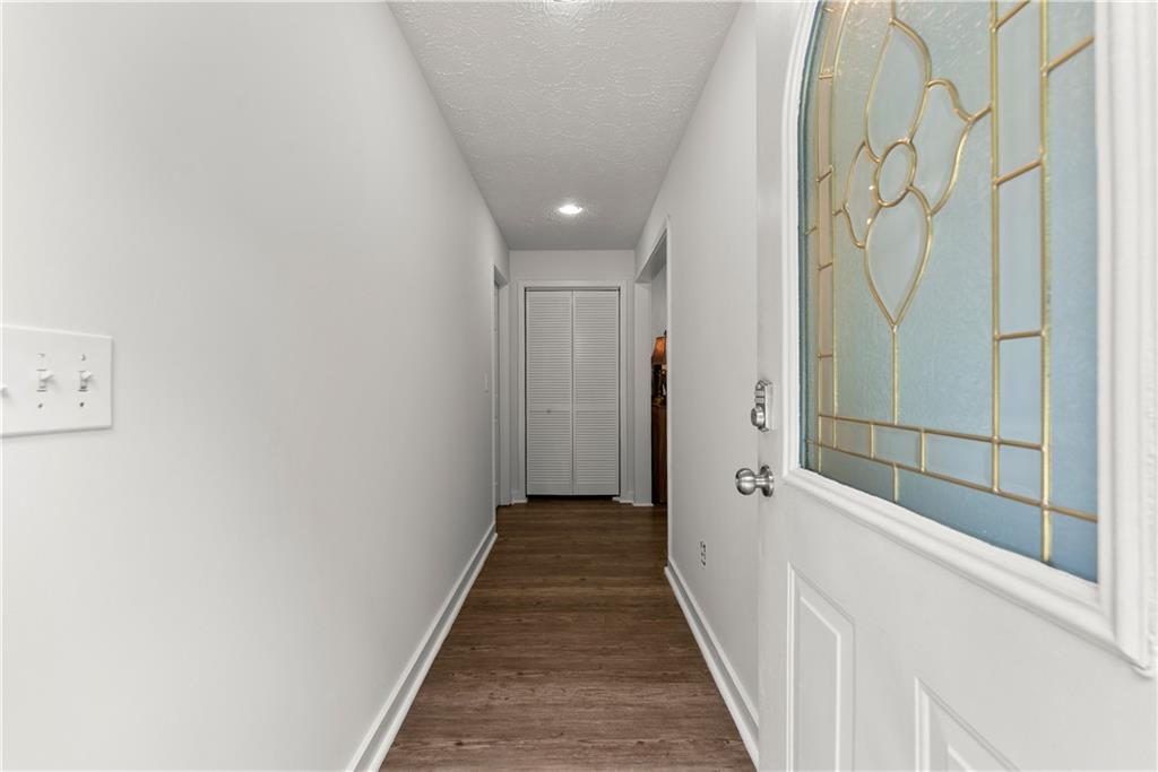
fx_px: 470
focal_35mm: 15
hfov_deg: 101.9
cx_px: 579
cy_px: 386
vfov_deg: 78.9
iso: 800
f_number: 7.1
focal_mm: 14.6
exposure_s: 1/30
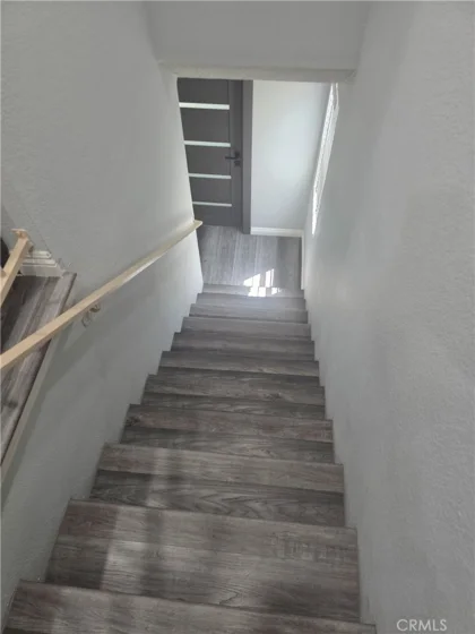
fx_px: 421
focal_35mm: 23
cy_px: 317
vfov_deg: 73.9
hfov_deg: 58.9
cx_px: 238
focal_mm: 6.3
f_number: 1.7
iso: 320
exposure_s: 1/120
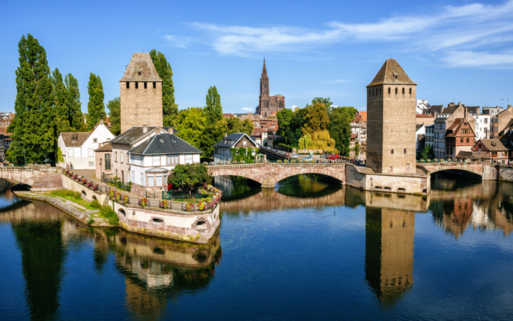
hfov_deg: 54.0
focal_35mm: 36
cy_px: 167
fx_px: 503
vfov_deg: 35.3
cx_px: 257
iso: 100
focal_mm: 35
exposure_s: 1/640
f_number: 5
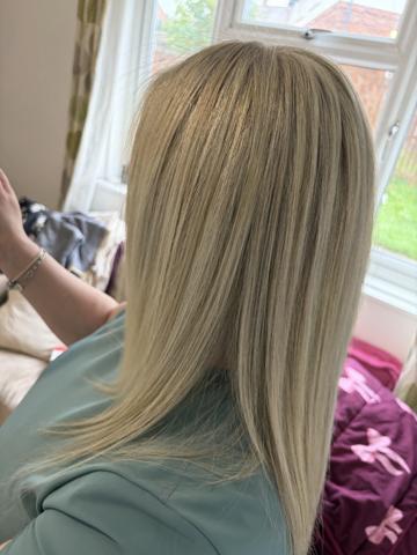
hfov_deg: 53.1
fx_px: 418
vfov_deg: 67.3
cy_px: 278
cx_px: 208
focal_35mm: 26
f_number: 1.6
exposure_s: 1/50
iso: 200
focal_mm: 5.96
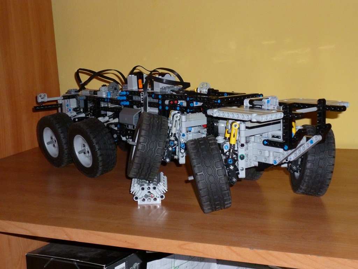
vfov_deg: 26.1
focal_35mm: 56
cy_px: 134
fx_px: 579
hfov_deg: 34.3
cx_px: 179
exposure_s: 1/60
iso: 400
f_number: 4.4
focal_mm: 10
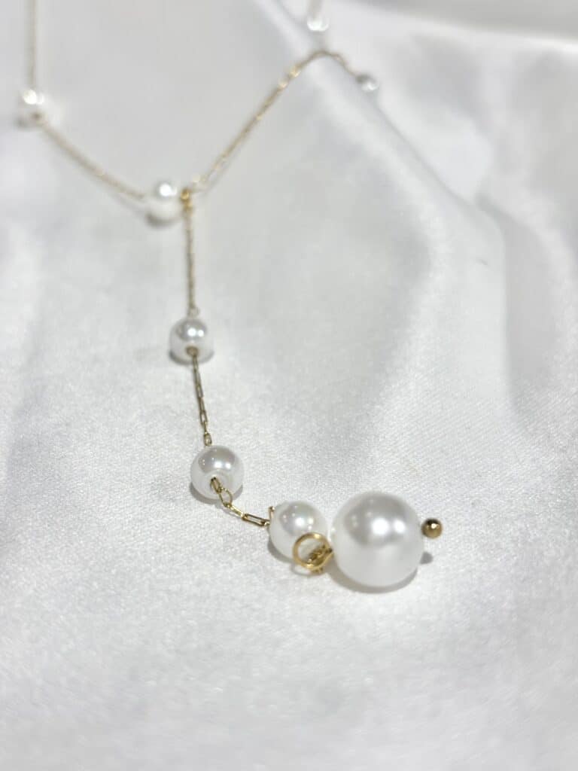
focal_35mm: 52
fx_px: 1158
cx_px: 289
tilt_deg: -23.0
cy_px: 386
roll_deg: +3.1
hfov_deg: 28.0
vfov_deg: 36.8
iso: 32
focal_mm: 5.96
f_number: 1.6
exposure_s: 1/380
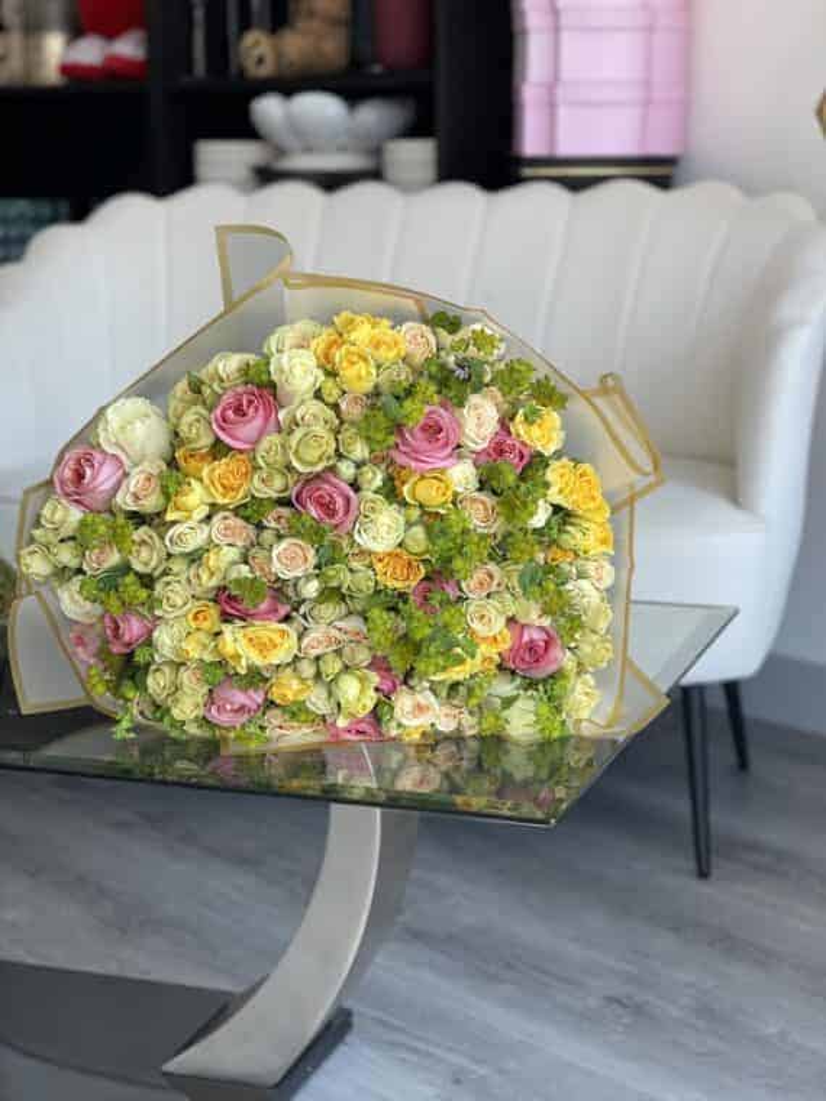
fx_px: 2036
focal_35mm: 64
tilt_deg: -11.2
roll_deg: +1.4
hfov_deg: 22.9
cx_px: 413
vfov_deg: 30.3
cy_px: 550
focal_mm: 7.5
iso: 32
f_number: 2.2
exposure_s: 1/120
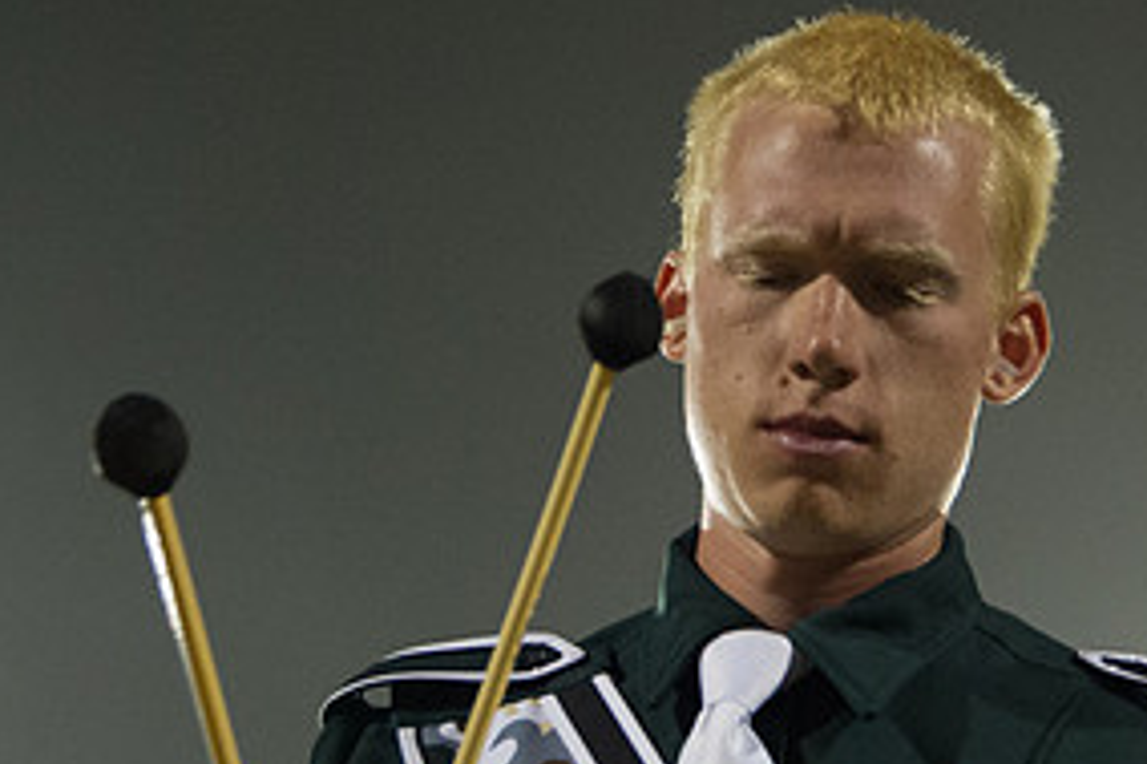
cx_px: 779
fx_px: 3694
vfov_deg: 11.8
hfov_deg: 17.6
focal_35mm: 116
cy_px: 514
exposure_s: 1/125
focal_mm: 50
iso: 12800
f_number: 4.8
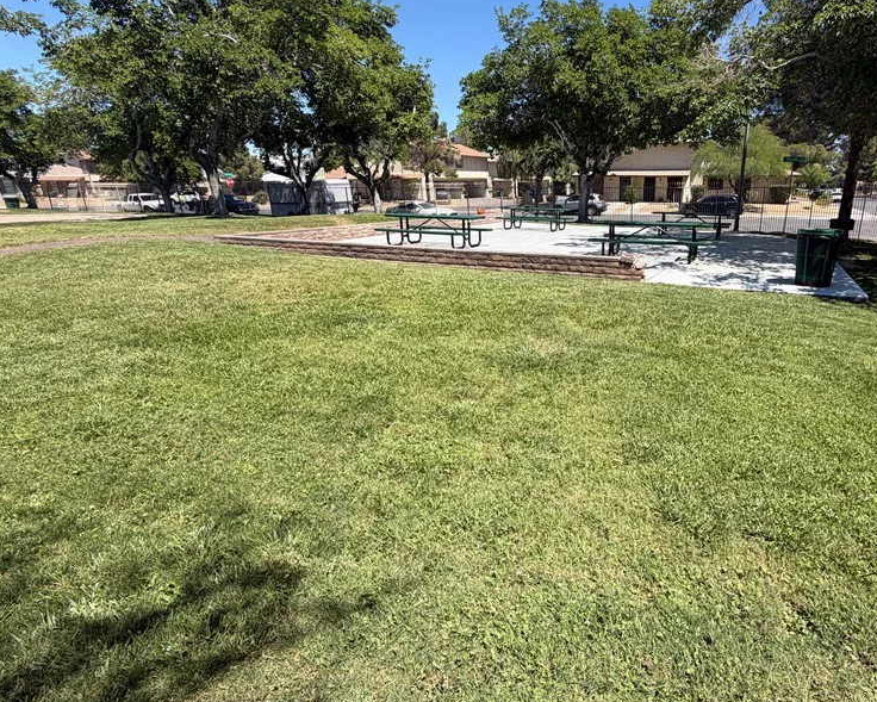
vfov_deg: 70.8
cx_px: 567
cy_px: 336
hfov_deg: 81.1
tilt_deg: -18.9
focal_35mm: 19
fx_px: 493
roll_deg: -0.3
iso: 32
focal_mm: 2.22
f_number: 2.2
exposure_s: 1/770
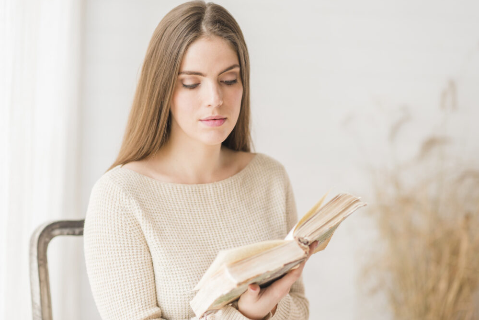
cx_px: 242
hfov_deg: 23.4
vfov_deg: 15.7
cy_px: 158
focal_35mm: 87
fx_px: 1158
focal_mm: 85
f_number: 2.5
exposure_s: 1/200
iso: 400
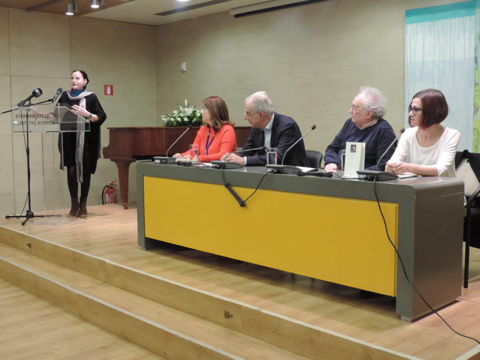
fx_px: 596
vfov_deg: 33.6
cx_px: 240
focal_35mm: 43
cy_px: 180
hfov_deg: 43.9
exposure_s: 1/25
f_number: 3.4
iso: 400
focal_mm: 7.6
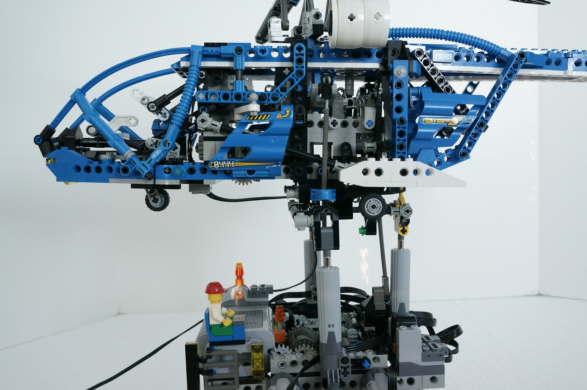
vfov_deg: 41.6
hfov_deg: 59.5
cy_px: 195
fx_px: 513
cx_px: 294
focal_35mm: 32
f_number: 8
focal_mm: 21
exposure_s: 1/15
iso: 800
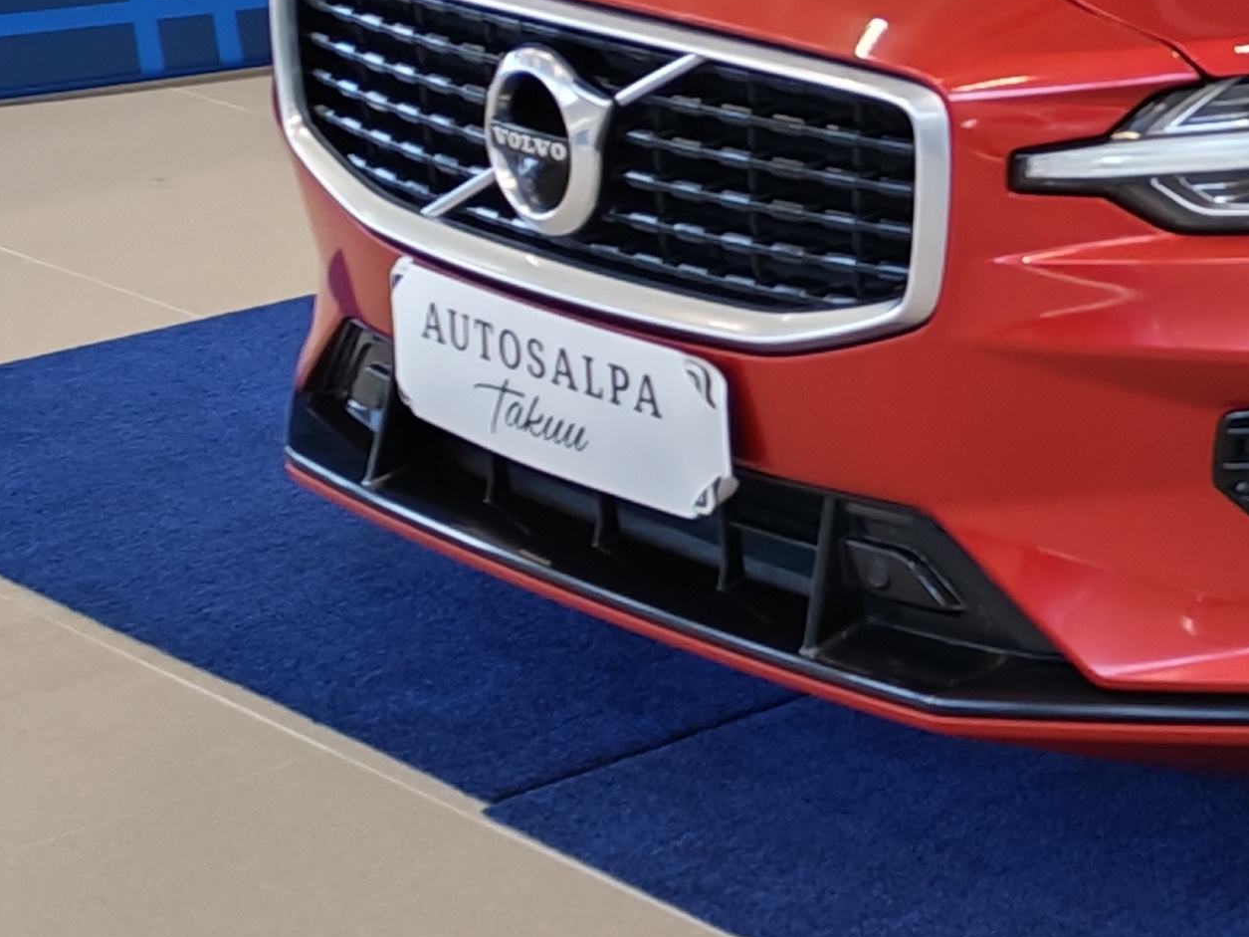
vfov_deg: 13.2
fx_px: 4005
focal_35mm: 111
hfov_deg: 16.2
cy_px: 66
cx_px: 1876
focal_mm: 6.12
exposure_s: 1/100
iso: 125
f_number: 1.9
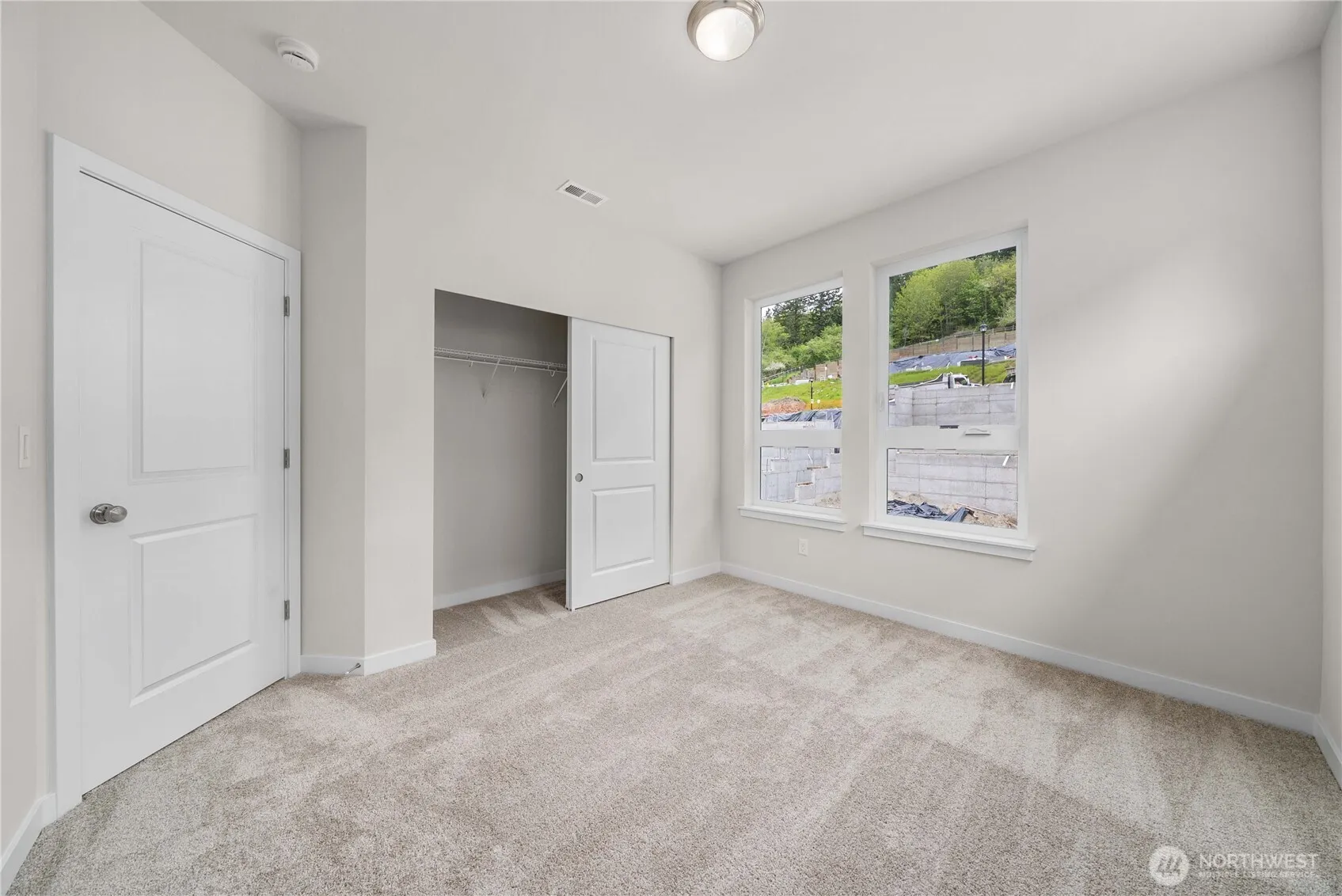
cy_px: 448
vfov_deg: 90.1
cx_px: 671
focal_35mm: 12
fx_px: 448
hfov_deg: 112.6
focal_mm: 12
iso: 1000
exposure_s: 1/25
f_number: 8
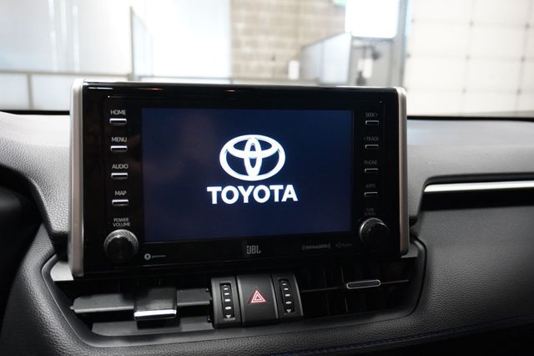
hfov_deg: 62.0
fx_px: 445
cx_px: 267
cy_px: 178
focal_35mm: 30
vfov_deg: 43.6
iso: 4000
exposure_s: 1/60
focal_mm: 20
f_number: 4
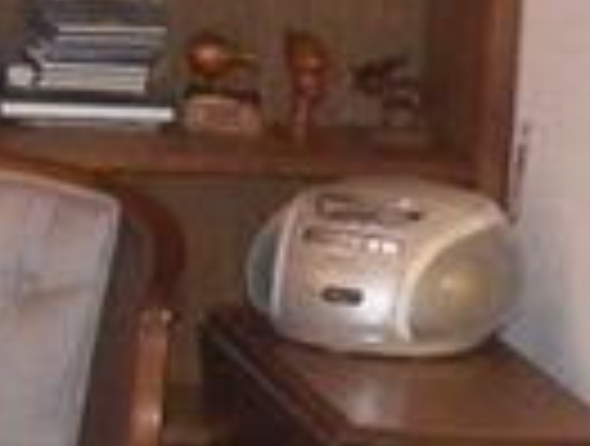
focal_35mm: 236
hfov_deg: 6.9
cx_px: -1545
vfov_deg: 6.3
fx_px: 4033
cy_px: -23
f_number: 2.8
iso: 400
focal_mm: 5.5
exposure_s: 1/30
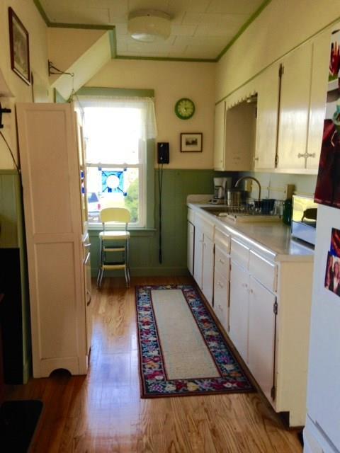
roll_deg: +1.0
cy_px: 226
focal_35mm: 33
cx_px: 170
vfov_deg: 55.4
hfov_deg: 42.9
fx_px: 432
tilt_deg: -9.4
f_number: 2.4
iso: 50
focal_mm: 4.12
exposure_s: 1/24
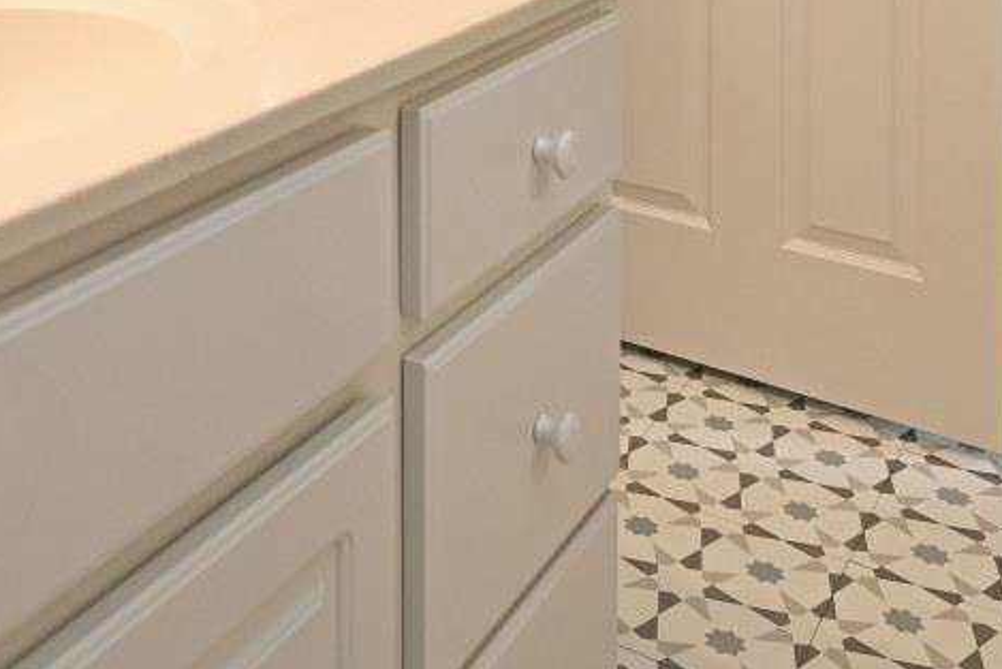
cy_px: -310
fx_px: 1381
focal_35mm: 50
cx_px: 256
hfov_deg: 38.9
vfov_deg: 22.7
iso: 220
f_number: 4
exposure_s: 1/60
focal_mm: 15.5
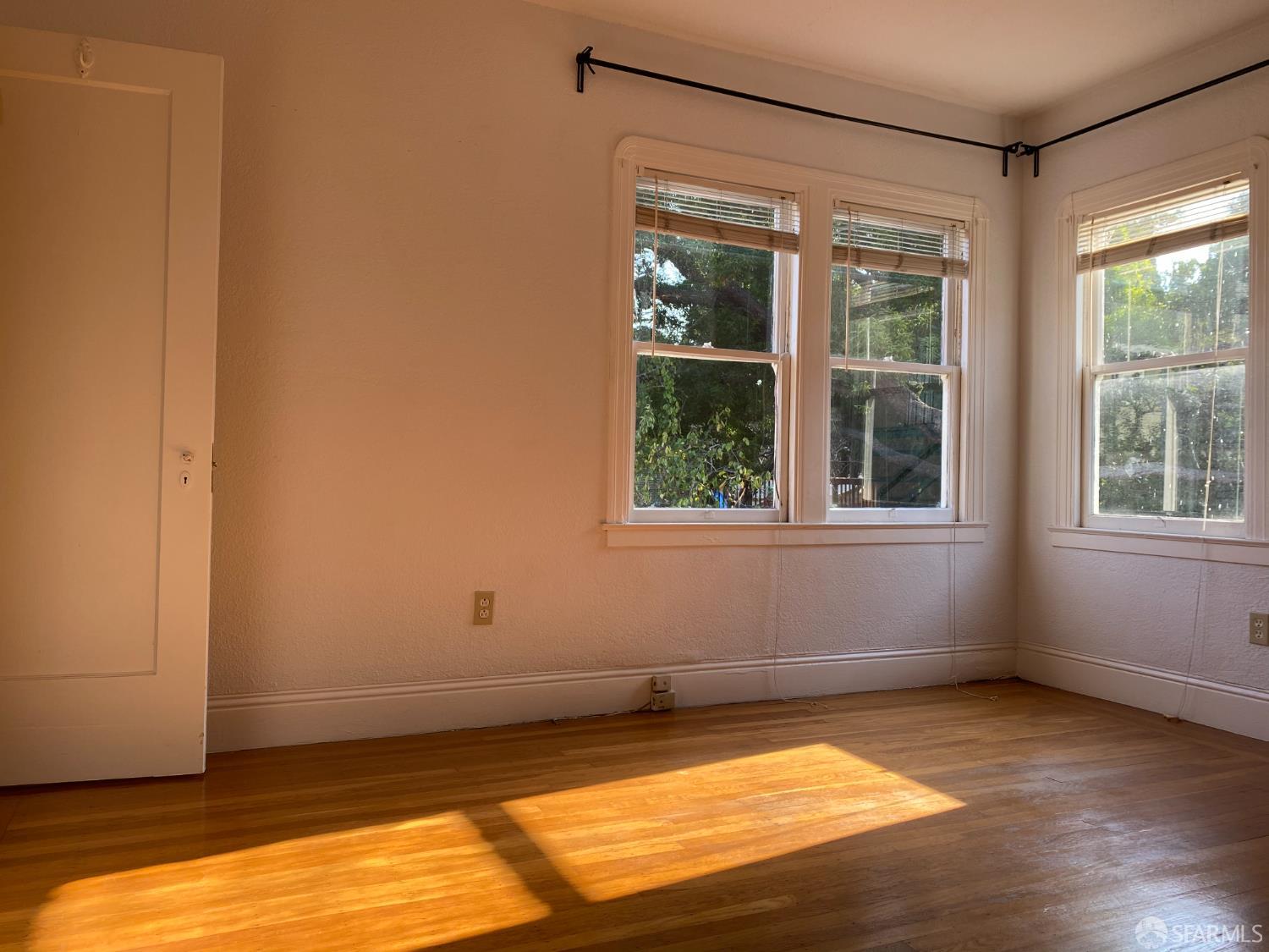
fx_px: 953
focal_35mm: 26
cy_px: 476
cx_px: 634
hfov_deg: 67.3
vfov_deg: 53.1
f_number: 1.8
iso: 32
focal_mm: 4.25
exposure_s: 1/206
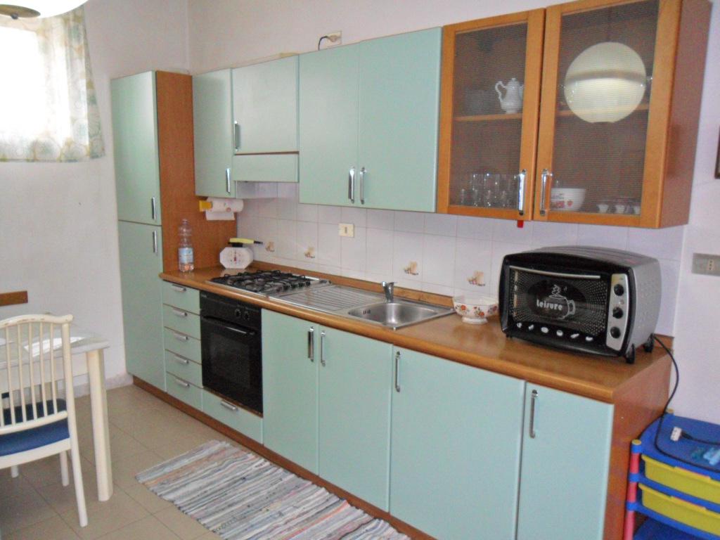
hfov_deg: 65.3
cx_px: 360
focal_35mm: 27
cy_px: 270
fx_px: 562
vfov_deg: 51.4
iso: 400
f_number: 3.5
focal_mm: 4.9
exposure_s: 1/30
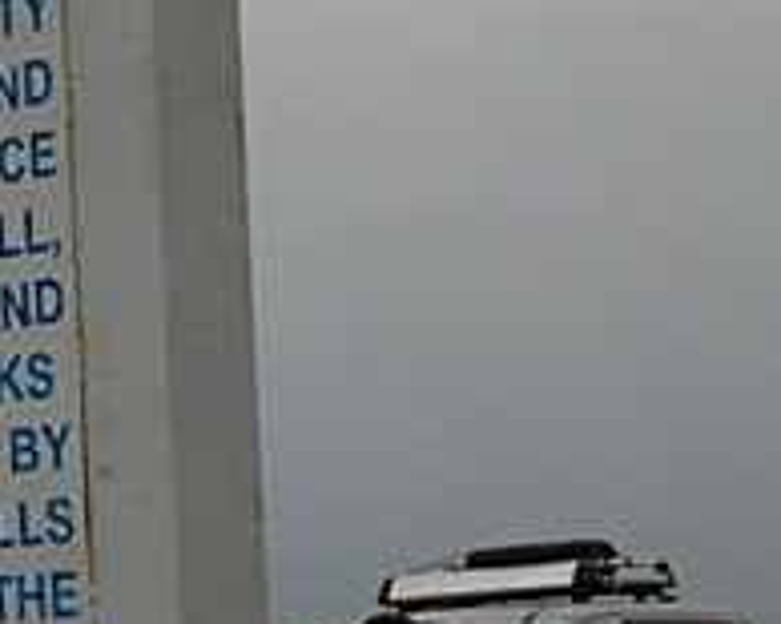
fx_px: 4297
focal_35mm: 186
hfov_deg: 9.8
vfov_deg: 8.3
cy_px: 338
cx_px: -652
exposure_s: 1/1250
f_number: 6.3
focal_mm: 32
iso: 400
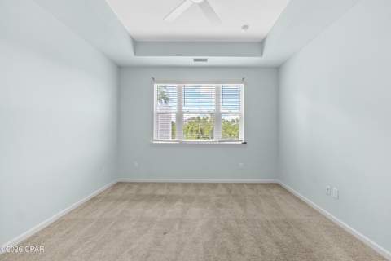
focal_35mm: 15
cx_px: 196
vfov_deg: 77.3
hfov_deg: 100.4
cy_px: 130
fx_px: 163
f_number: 6.3
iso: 100
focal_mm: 10
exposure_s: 1/5
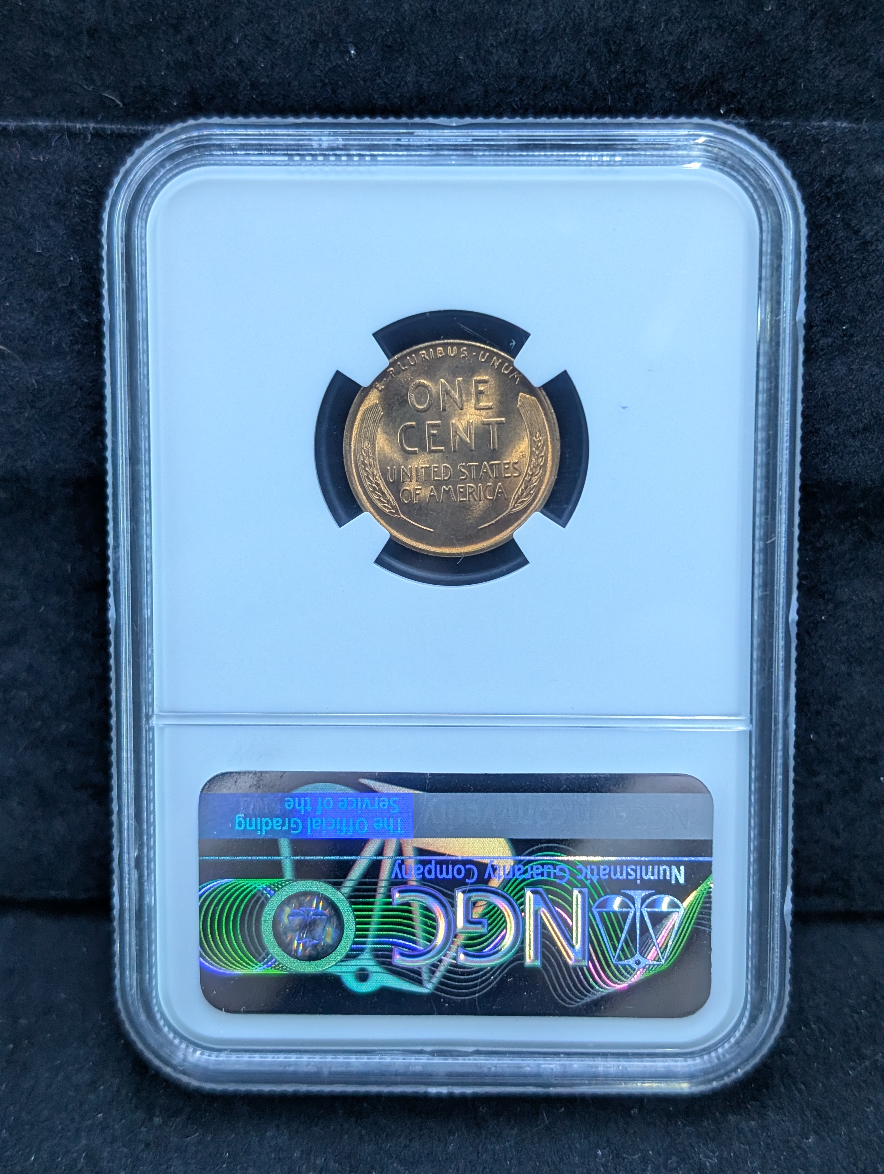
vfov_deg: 38.9
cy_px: 587
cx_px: 442
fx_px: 1664
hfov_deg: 29.7
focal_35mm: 49
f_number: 1.68
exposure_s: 1/120
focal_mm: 6.9
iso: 616
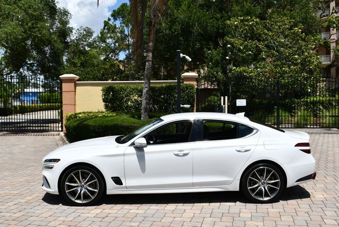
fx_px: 377
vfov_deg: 33.5
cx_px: 170
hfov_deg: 48.4
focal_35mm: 40
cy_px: 114
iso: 100
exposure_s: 1/320
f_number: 9
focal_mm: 20
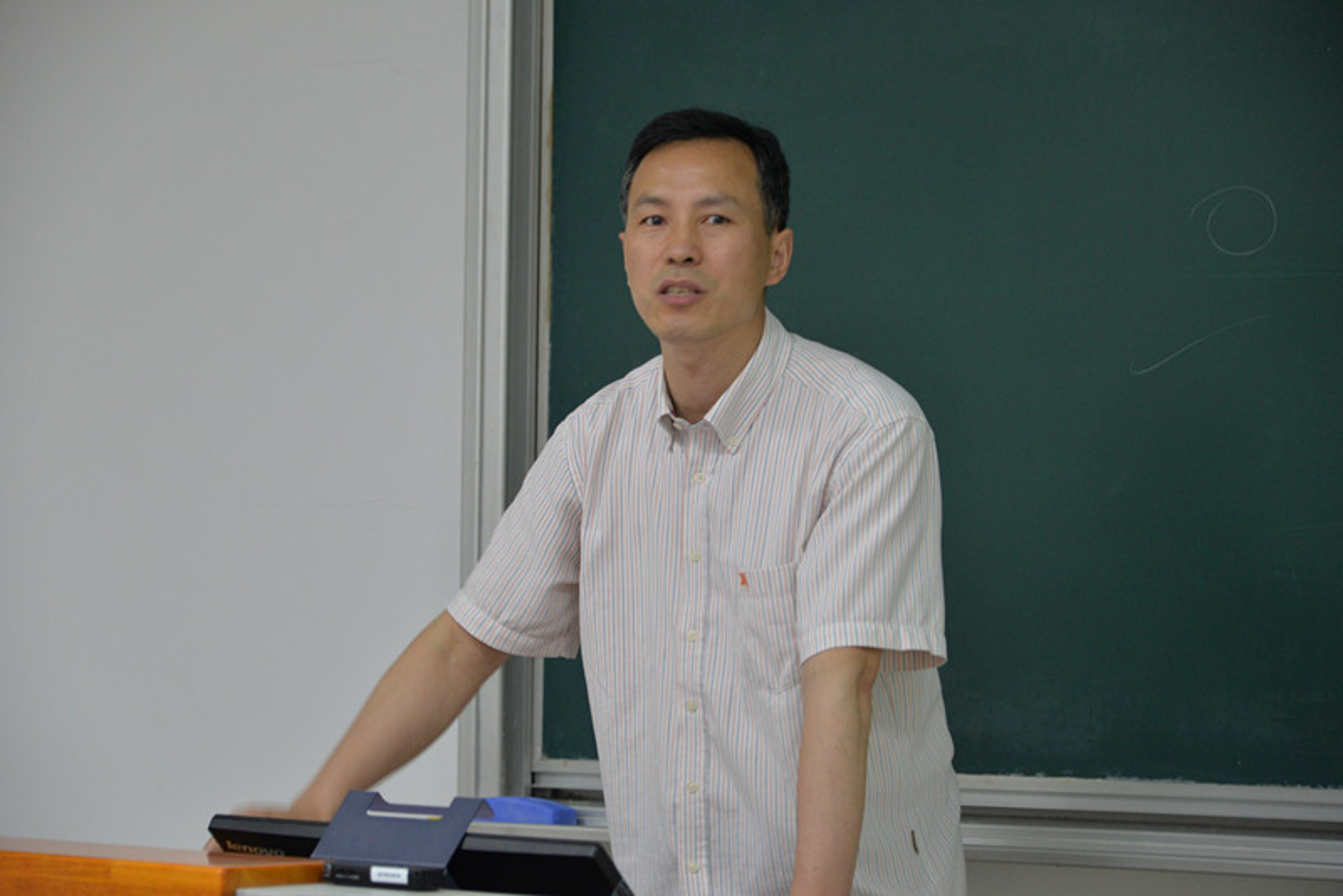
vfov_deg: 11.8
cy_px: 448
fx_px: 4329
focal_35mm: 116
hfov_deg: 17.6
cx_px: 672
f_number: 5.6
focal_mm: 116
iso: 1250
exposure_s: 1/30
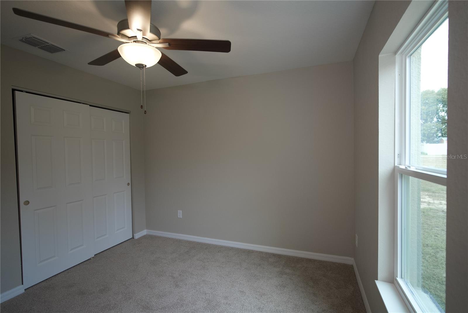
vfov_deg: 70.5
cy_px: 156
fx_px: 221
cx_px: 234
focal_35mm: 17
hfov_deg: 93.3
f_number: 2.8
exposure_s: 1/250
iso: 640
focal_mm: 17
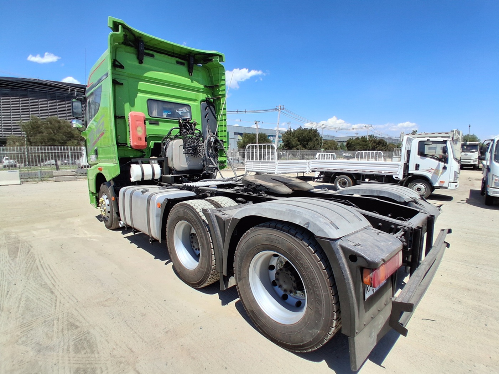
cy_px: 187
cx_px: 250
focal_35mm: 17
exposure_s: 1/1357
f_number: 2.2
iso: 50
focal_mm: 1.4
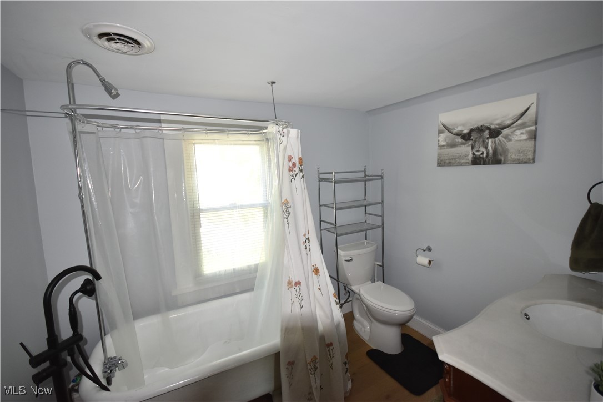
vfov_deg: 77.3
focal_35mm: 15
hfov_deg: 100.4
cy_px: 201
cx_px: 302
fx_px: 251
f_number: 4.5
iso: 720
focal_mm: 10
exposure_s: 1/60
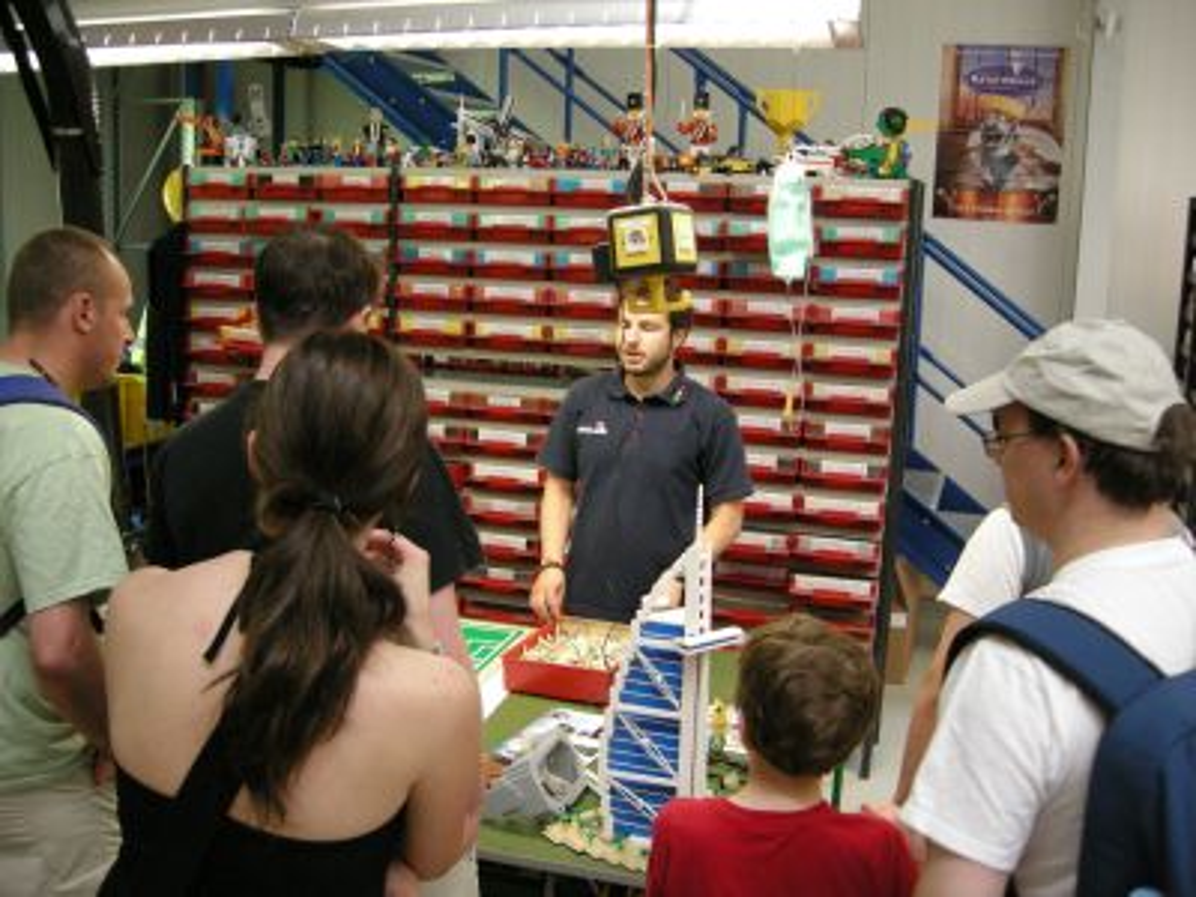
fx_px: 1244
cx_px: 598
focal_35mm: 36
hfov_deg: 51.4
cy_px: 448
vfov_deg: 39.7
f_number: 2.7
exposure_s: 1/56.4
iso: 281
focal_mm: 7.5
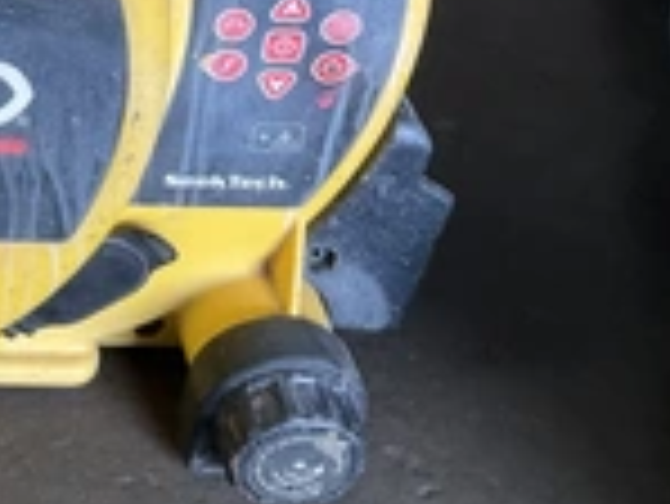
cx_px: -202
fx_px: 1511
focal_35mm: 78
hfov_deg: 22.4
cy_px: -153
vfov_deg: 17.7
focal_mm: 3
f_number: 1.8
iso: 64
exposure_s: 1/120
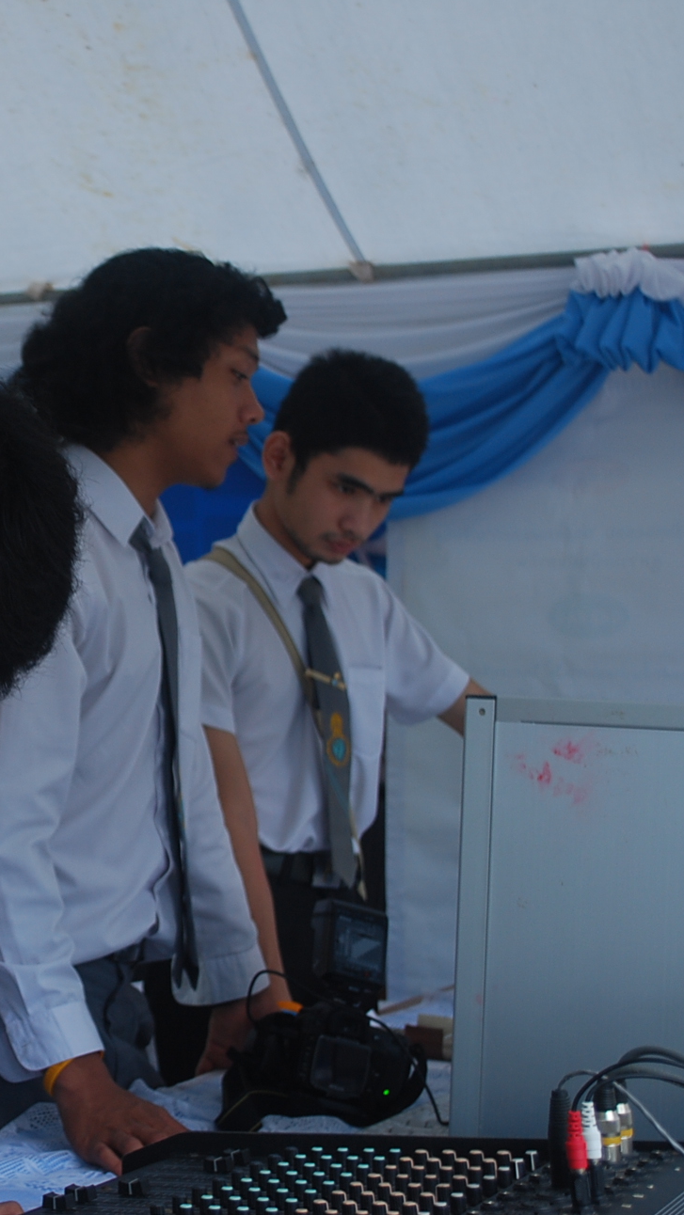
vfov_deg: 31.9
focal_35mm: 66
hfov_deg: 17.6
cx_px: -77
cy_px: 608
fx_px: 2128
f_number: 4.5
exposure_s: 1/10
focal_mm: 28
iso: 200
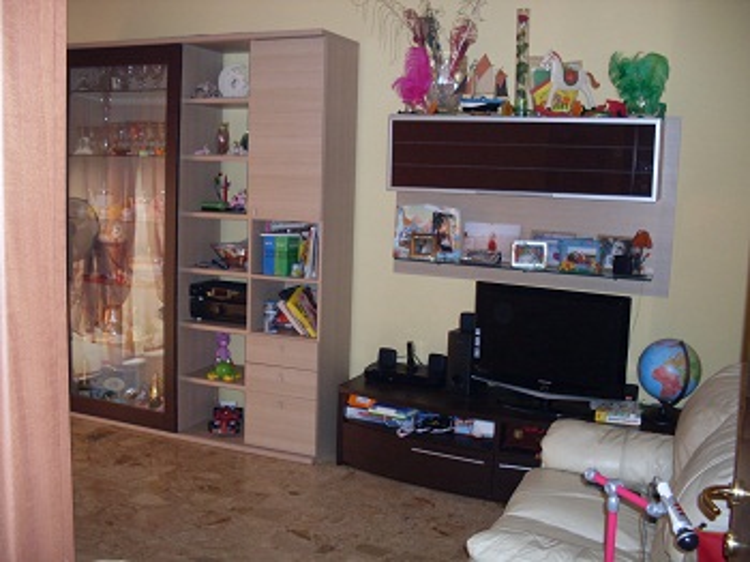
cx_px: 375
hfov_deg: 49.0
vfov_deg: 37.7
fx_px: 823
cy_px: 281
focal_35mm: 38
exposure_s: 1/45
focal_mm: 6.3
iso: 160
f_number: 2.8
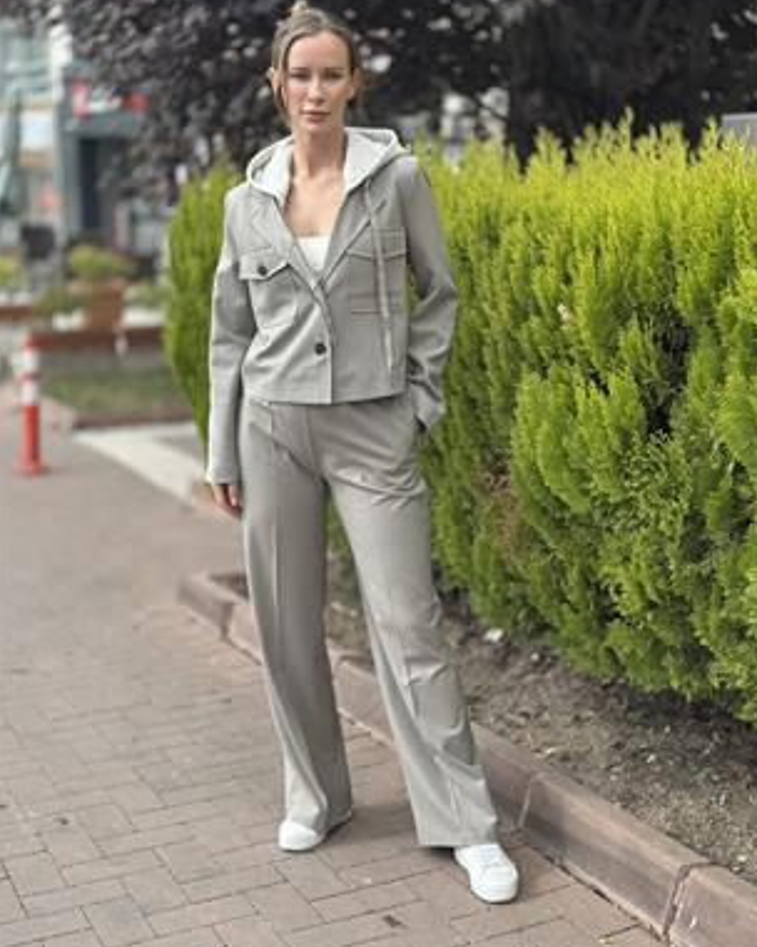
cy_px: 442
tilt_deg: -12.7
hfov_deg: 29.7
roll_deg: -0.1
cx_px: 378
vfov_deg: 36.6
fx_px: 1428
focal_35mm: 51
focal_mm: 6.86
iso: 80
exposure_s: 1/1242
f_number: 1.78
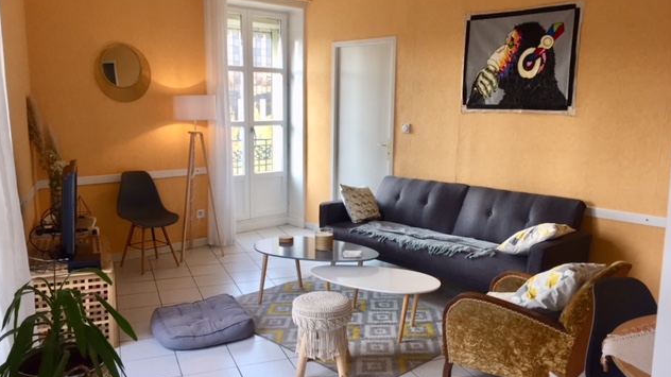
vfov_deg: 36.6
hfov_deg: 61.0
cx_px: 334
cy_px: 192
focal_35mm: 32
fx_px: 569
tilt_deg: -9.9
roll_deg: -0.5
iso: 40
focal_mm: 4.15
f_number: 2.2
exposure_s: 1/100
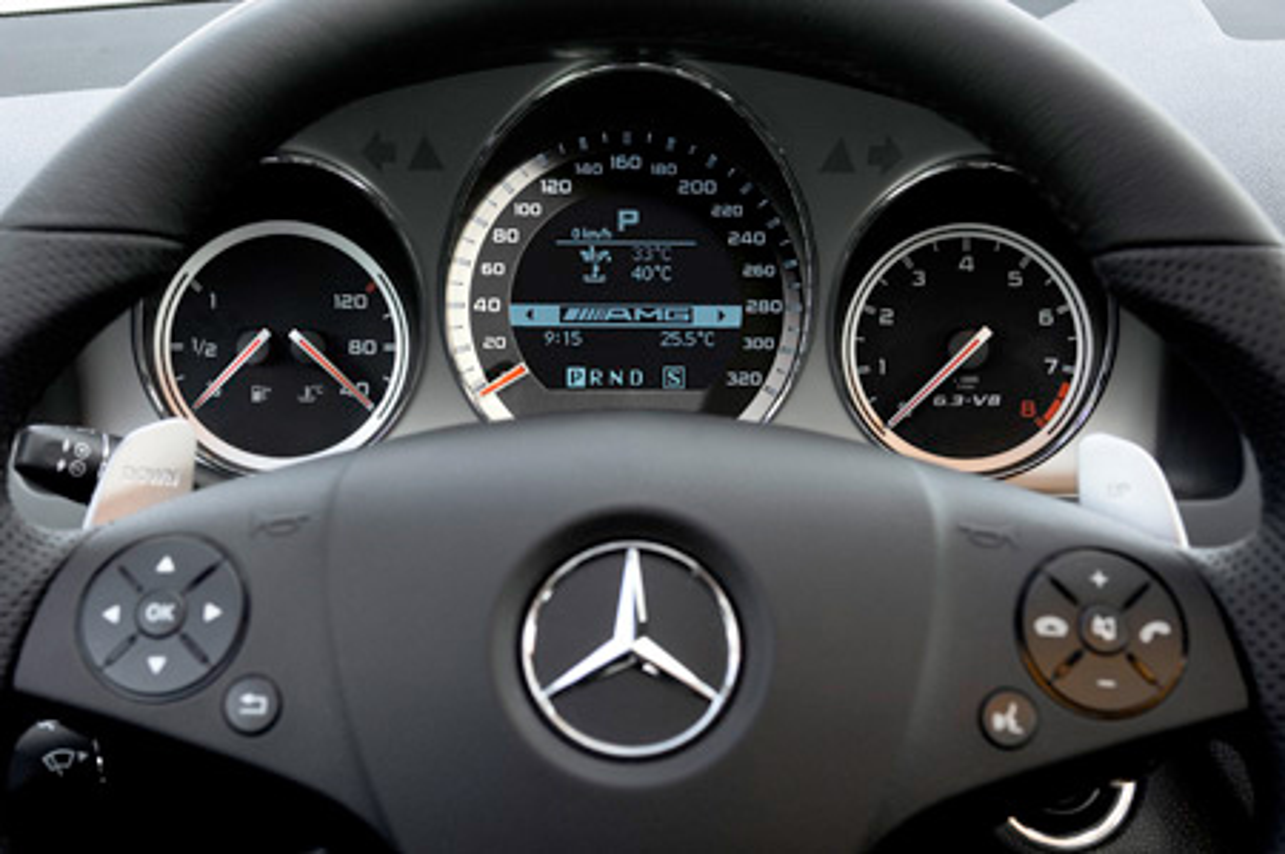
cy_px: 427
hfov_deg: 28.1
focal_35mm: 72
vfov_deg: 18.9
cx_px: 642
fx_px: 2567
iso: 100
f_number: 8
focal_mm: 48
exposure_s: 1/15
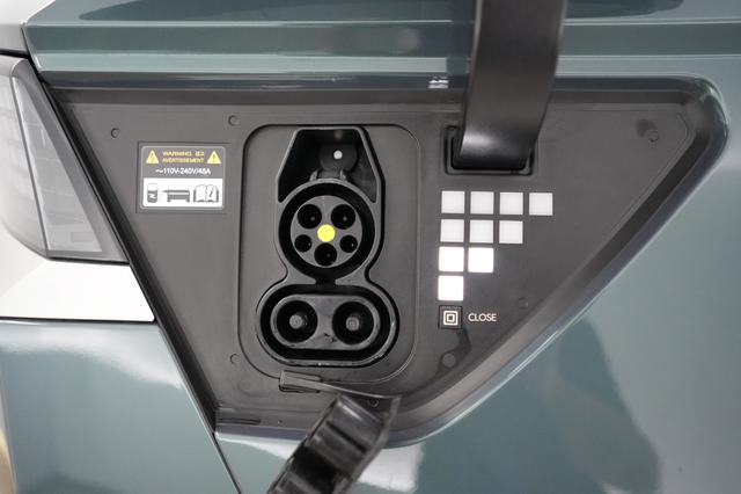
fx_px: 576
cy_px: 247
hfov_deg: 65.5
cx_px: 370
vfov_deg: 46.4
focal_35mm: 28
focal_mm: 28
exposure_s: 1/320
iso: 6400
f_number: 2.8
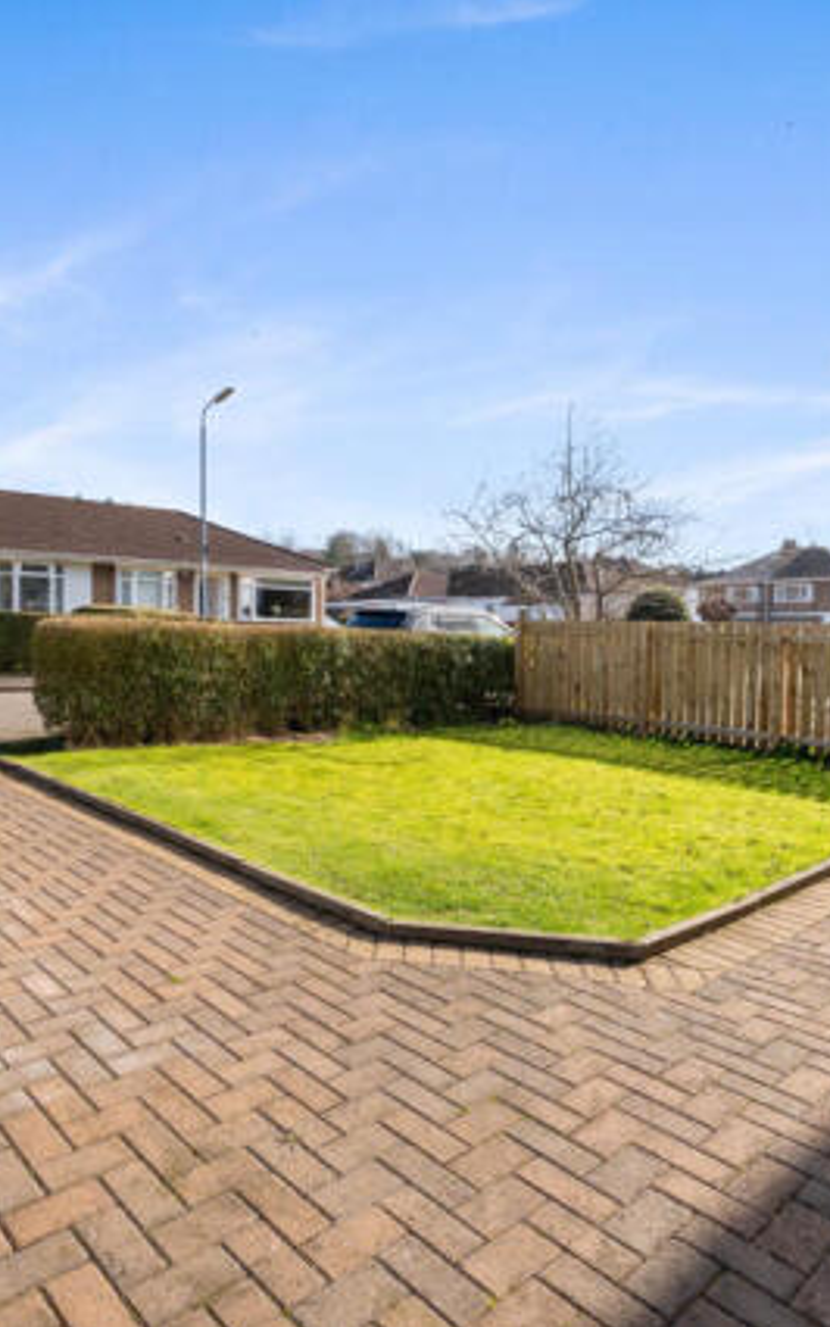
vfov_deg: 79.6
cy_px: 654
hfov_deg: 54.3
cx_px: 295
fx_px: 795
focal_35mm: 22
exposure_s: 1/1250
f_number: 9
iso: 640
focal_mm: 14
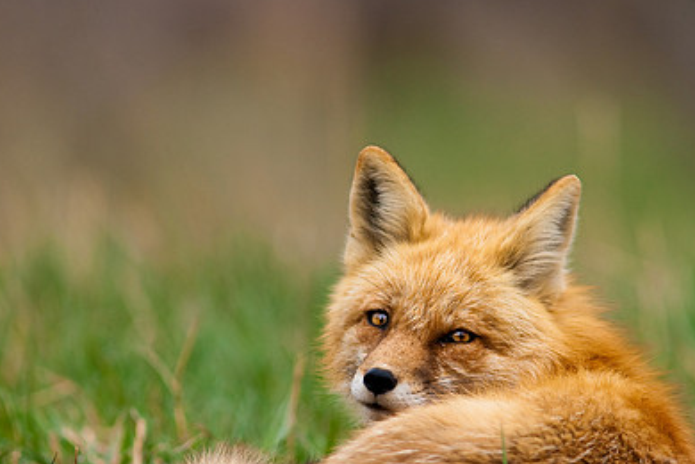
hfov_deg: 3.1
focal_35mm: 669
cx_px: 419
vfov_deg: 2.1
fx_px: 12914
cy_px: 326
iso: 400
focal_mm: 300
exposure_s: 1/800
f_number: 4
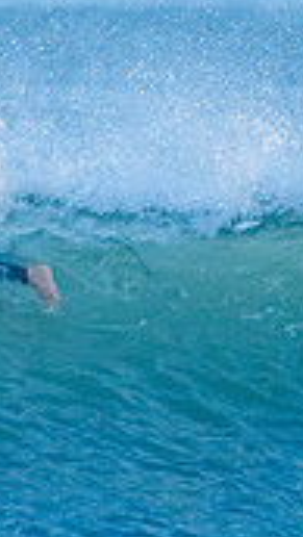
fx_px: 30663
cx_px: 853
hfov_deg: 0.6
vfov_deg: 1.0
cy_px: 348
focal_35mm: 2151
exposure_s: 1/2000
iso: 720
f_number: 5.6
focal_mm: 500
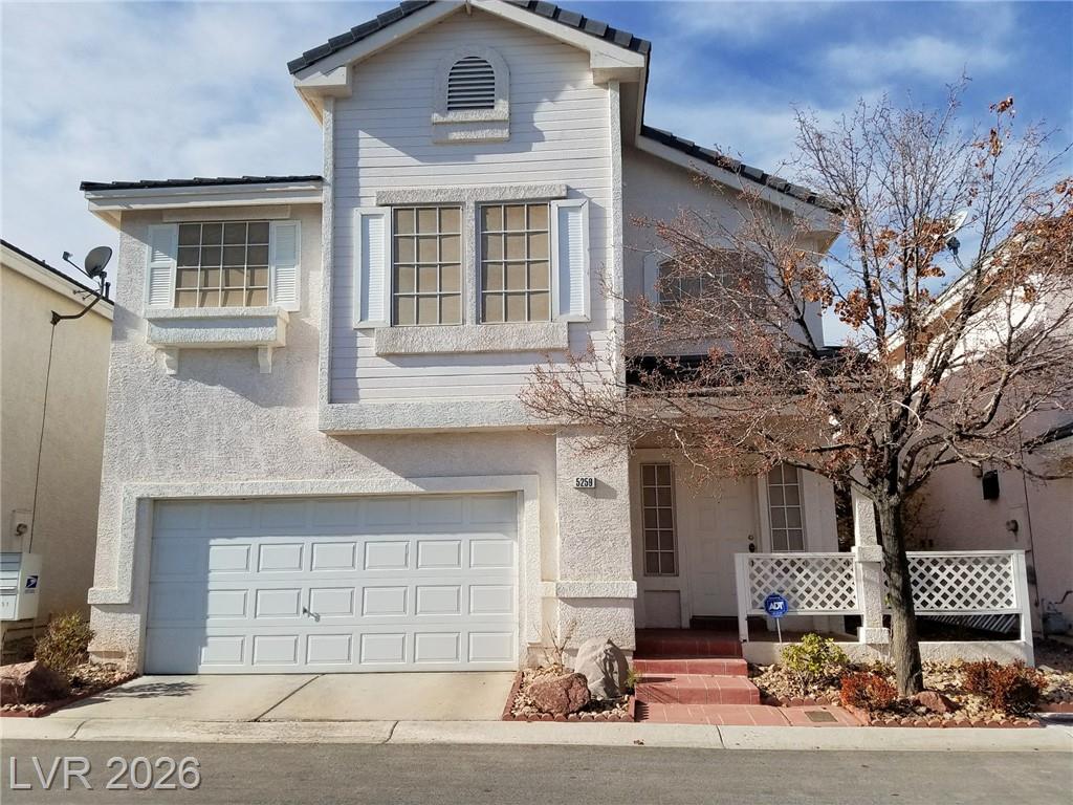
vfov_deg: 53.1
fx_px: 806
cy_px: 402
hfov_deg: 67.3
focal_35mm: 26
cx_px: 536
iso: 40
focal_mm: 4.2
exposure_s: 1/3024
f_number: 1.7
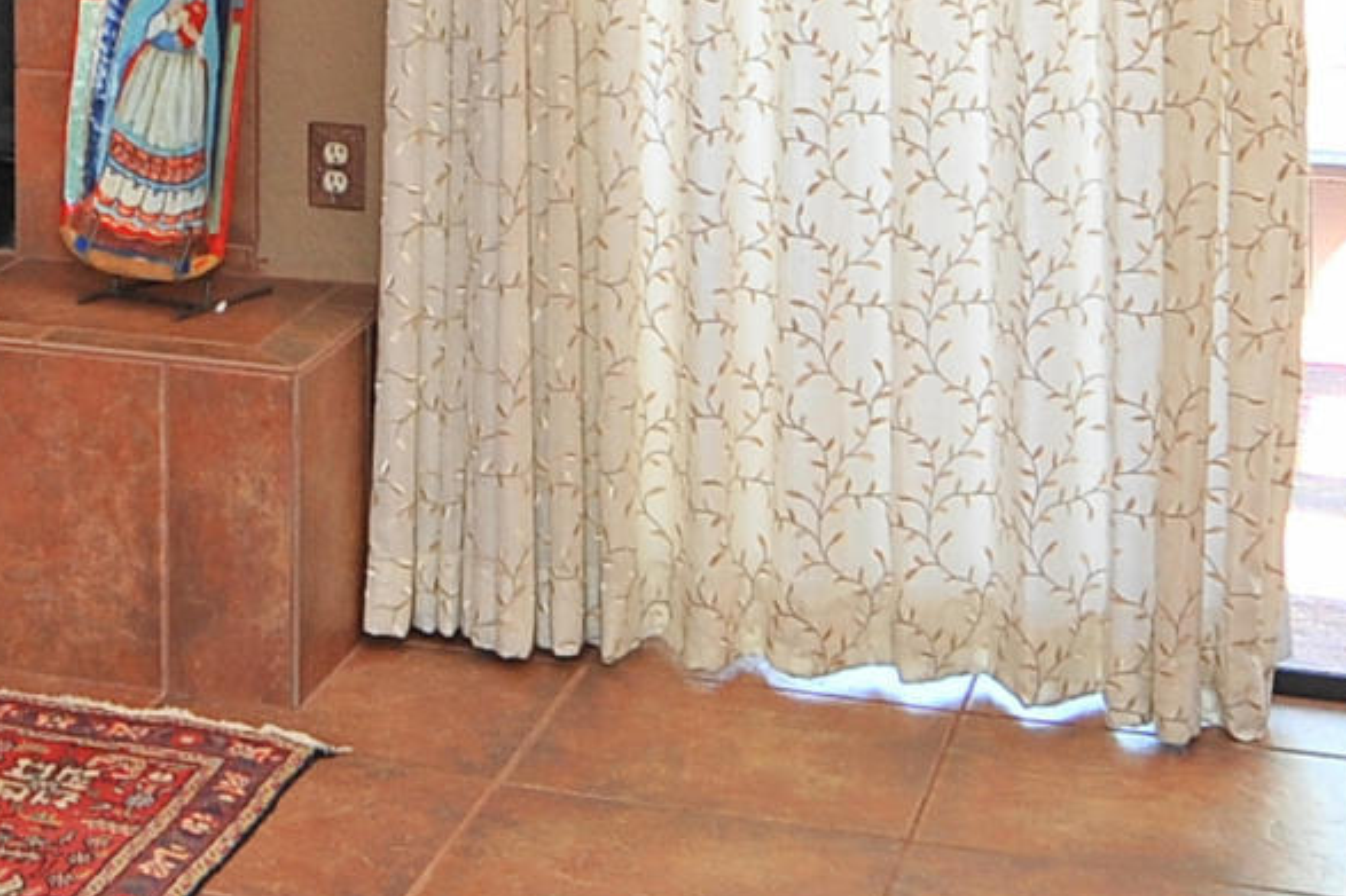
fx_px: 3439
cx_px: -316
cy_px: -669
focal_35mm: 92
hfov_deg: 20.5
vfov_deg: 13.5
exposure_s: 1/30
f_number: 5
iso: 640
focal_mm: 18
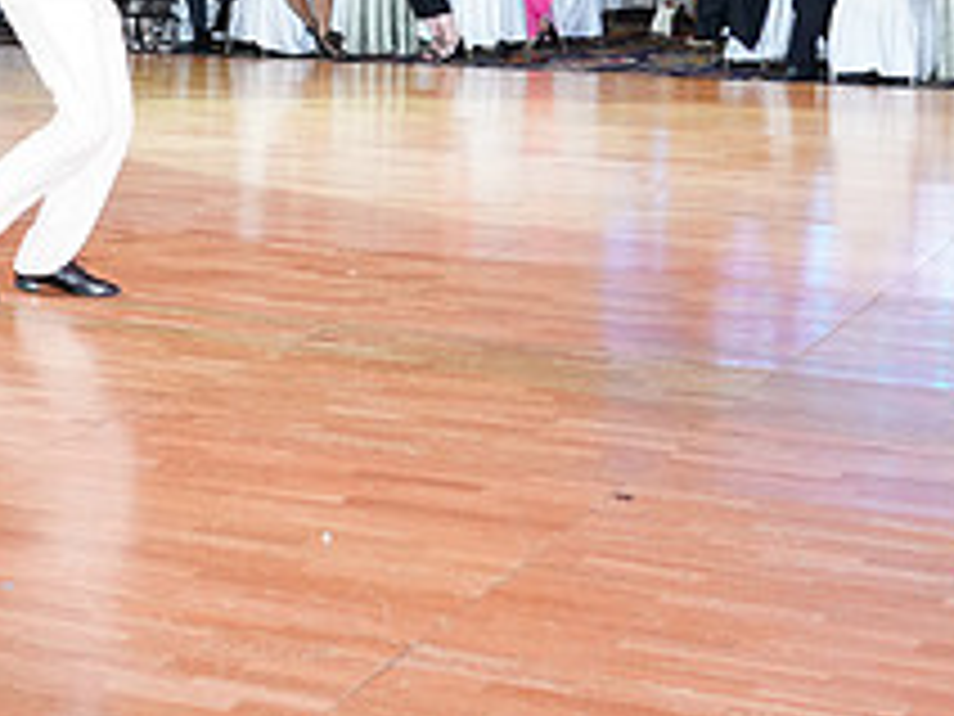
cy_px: -146
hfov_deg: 21.8
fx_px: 2398
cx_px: 22
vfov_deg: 16.3
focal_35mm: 87
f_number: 4
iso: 1600
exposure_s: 1/250
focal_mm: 33
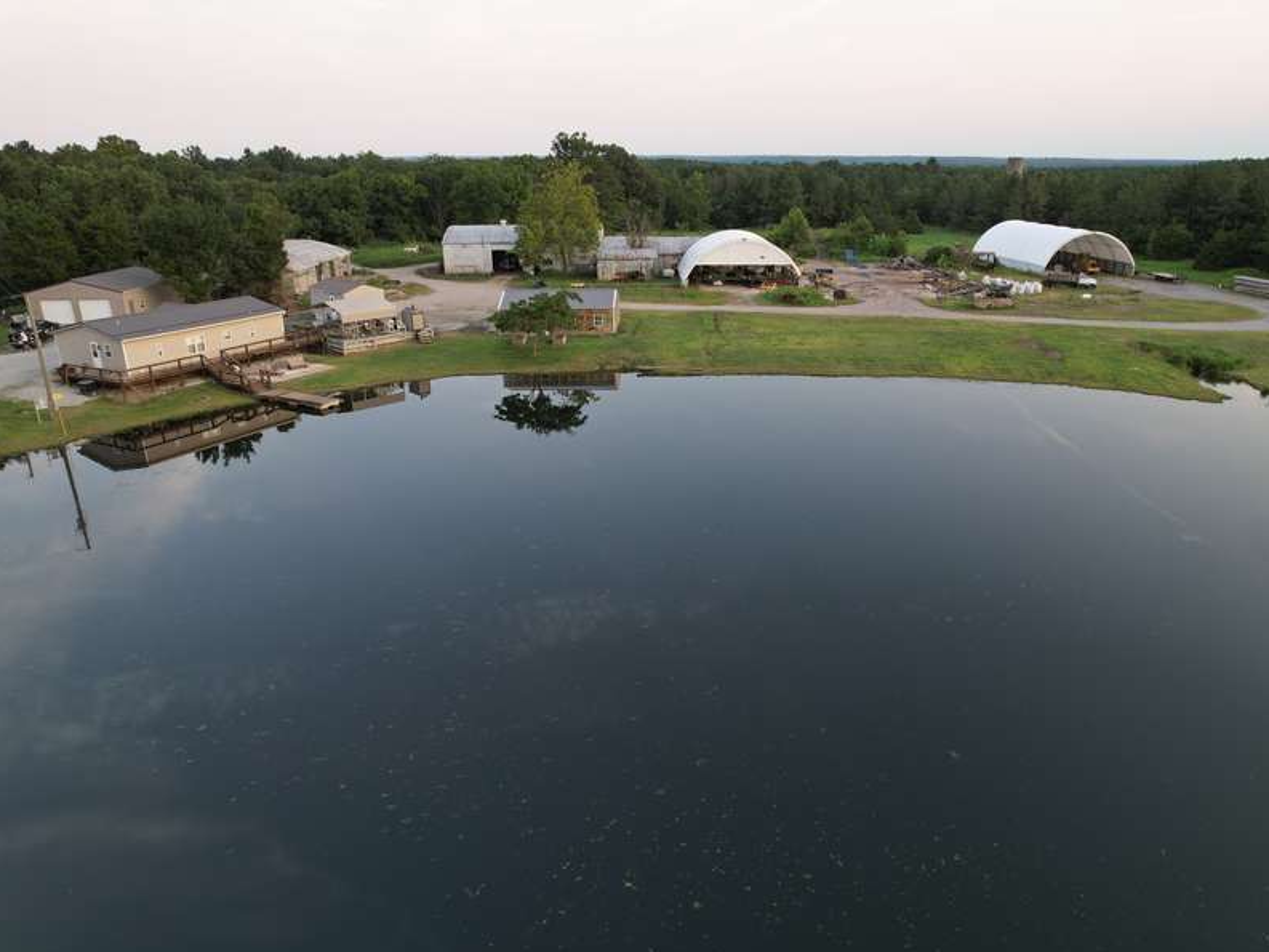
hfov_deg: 71.4
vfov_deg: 56.8
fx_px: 880
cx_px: 690
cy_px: 478
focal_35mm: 24
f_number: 2.8
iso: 100
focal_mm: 8.38
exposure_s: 1/160
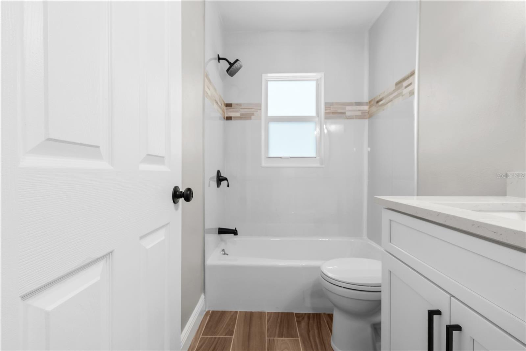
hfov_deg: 100.4
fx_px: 219
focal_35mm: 15
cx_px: 263
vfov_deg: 77.3
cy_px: 176
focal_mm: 10
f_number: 7.1
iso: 800
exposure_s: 1/25
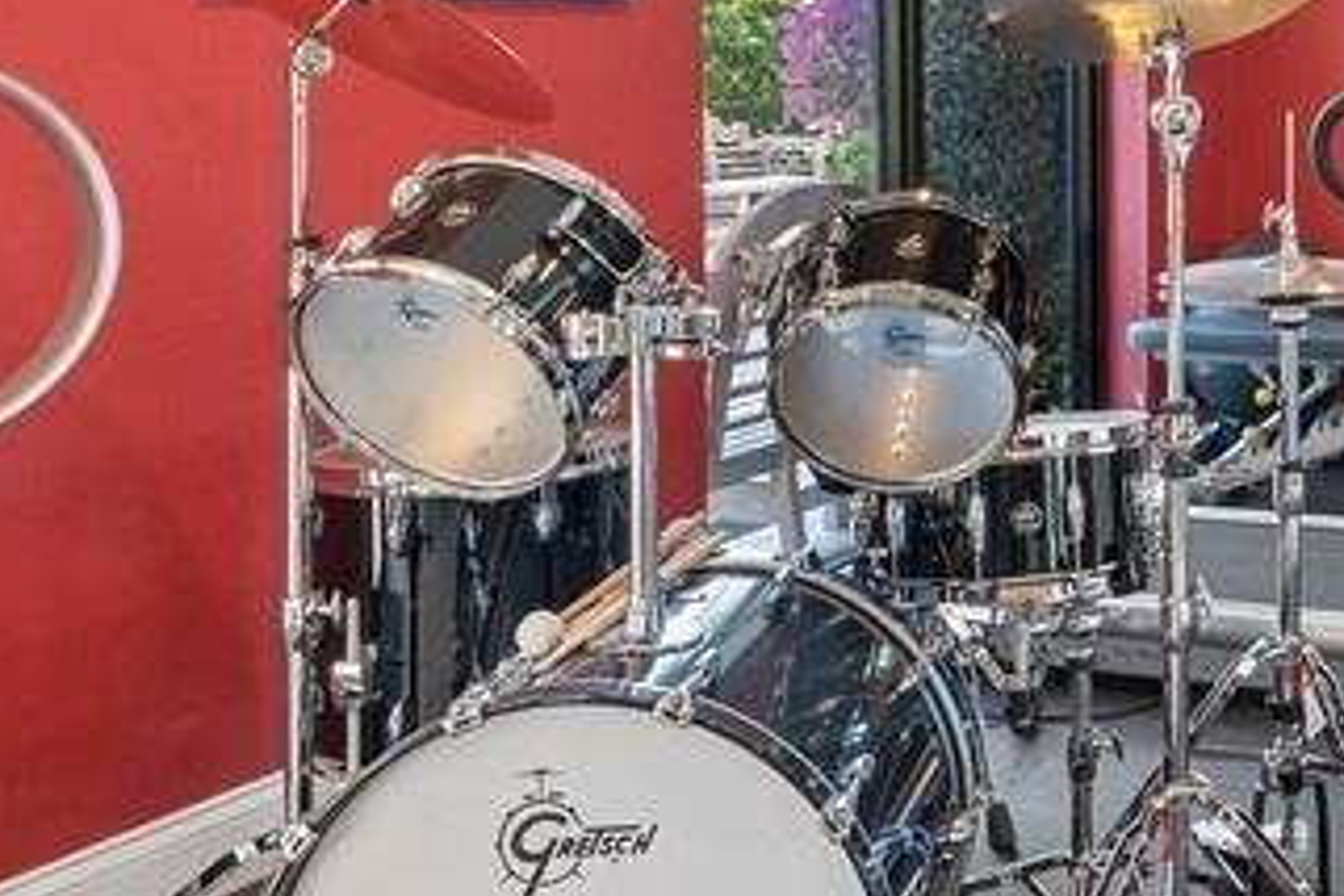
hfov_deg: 35.1
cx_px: 1361
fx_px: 1904
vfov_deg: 25.1
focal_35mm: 51
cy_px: -19
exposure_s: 1/3
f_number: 8
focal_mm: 16
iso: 250
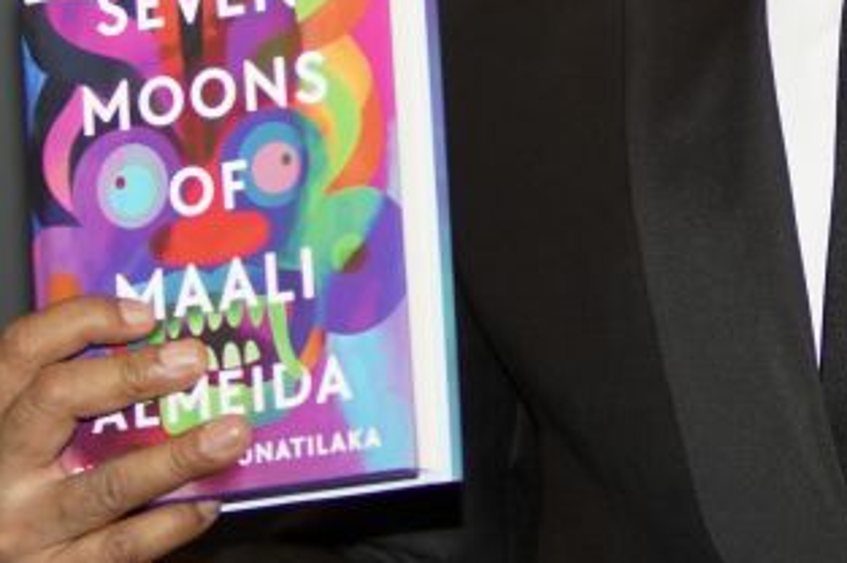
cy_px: -81
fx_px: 7920
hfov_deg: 6.1
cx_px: 809
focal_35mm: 337
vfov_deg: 4.1
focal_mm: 85
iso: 400
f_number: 2
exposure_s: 1/250
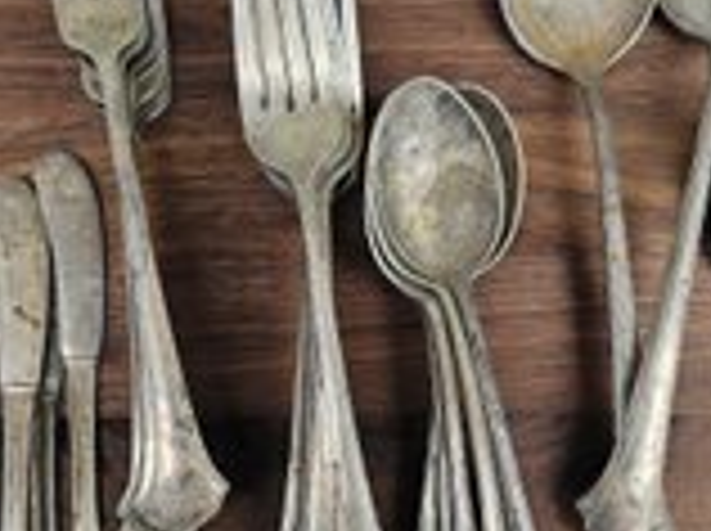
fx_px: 1025
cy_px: 335
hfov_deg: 38.1
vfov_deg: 28.9
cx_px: 295
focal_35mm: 50
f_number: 1.7
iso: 16
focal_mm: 6.3
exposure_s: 1/120
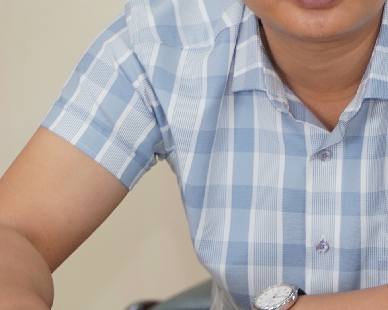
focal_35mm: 263
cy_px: 91
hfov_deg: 7.3
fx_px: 3020
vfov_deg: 5.9
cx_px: 232
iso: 320
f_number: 4
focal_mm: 60
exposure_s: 1/100
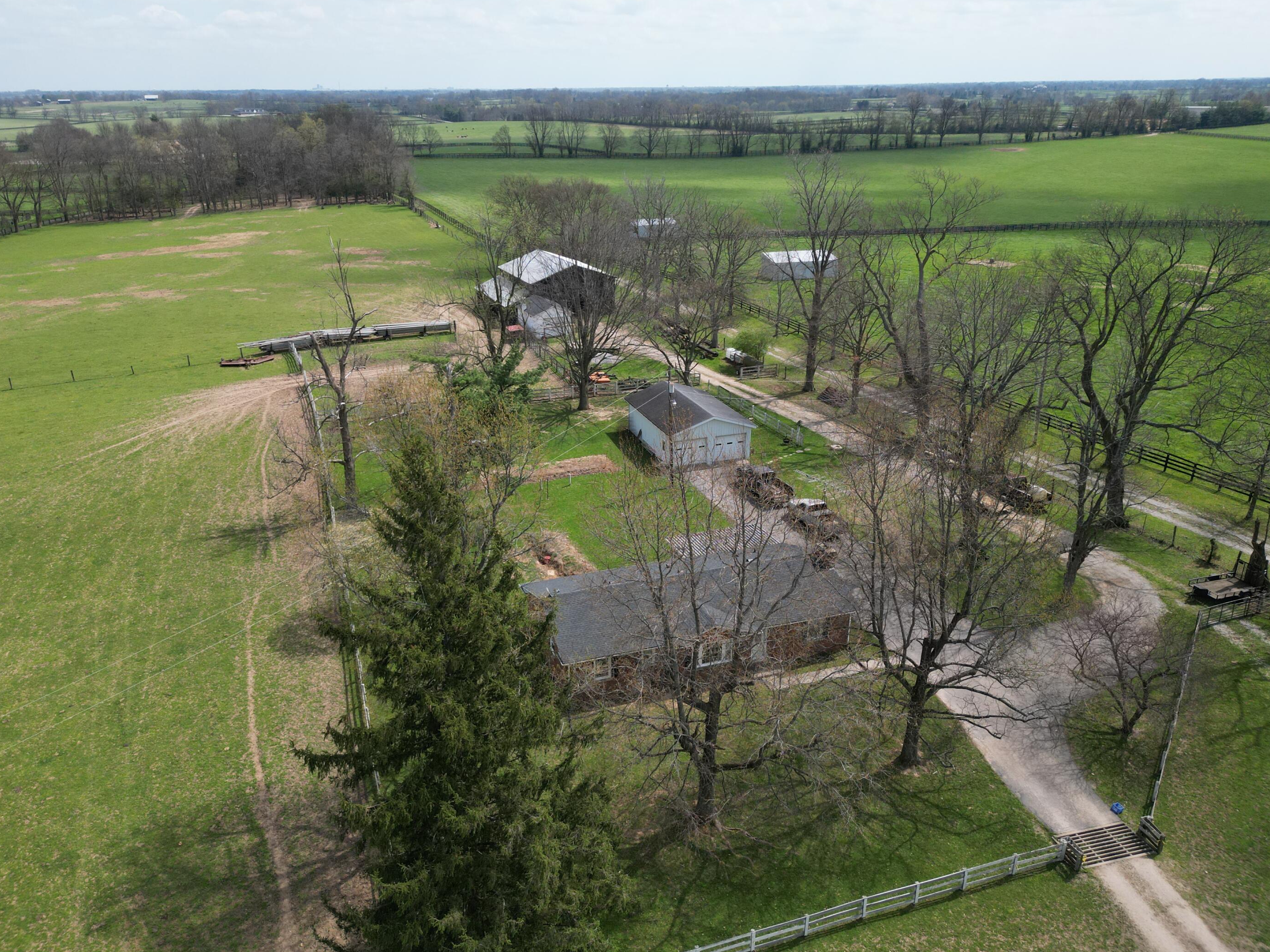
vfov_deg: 53.1
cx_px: 598
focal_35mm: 26
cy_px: 488
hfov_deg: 67.2
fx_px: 954
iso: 200
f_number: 1.7
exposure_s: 1/3200
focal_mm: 6.72
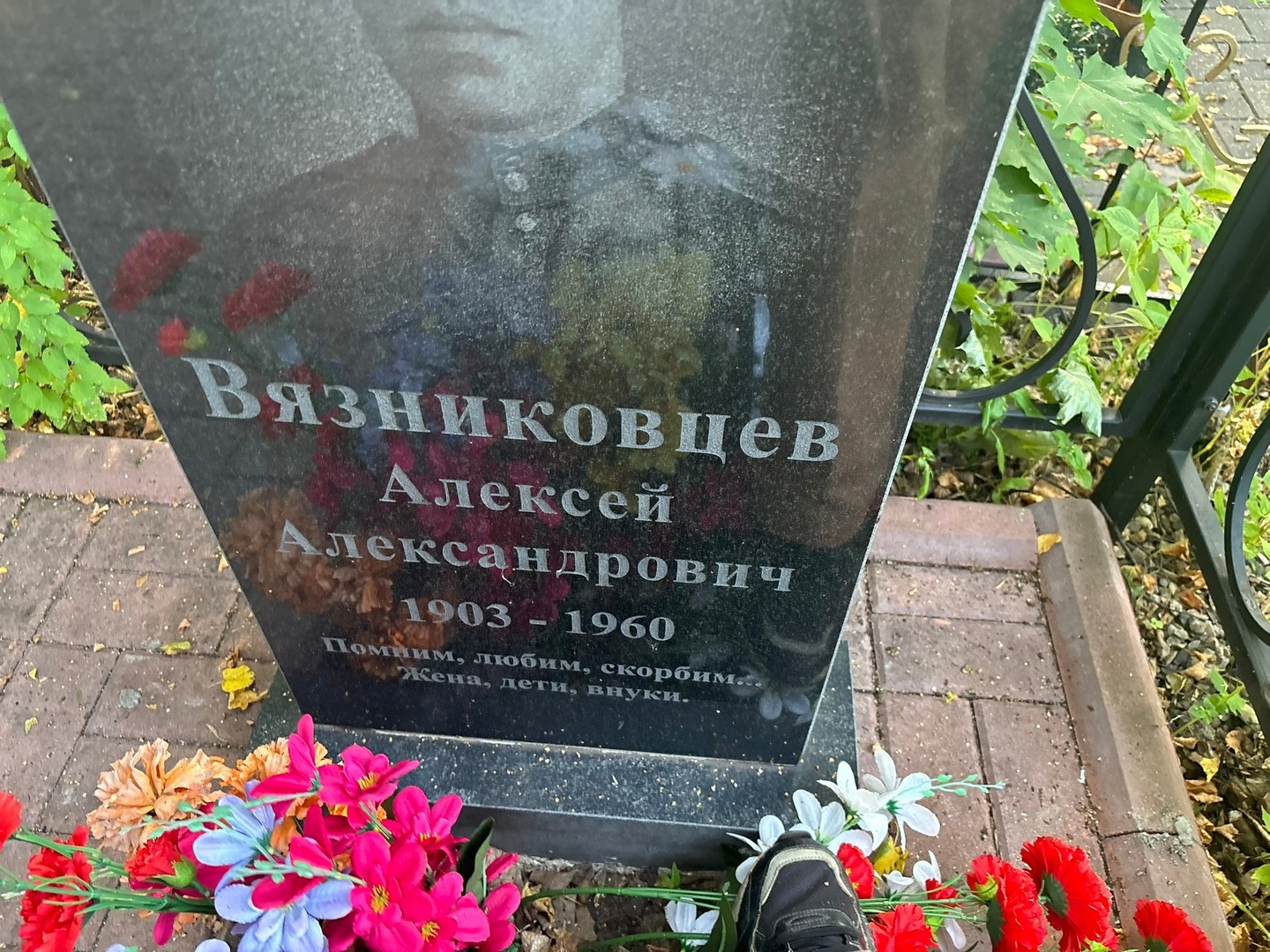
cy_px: 476
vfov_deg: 53.1
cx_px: 635
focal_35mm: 26
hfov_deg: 67.3
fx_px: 954
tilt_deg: -50.8
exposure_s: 1/60
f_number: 1.6
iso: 200
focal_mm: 5.96
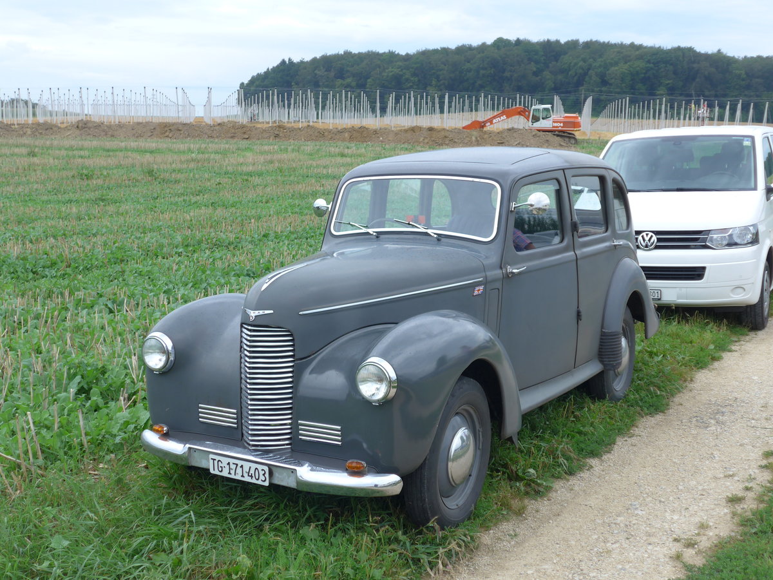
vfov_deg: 32.9
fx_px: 983
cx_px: 386
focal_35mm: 44
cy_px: 290
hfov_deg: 42.9
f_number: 2.8
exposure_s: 1/320
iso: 80
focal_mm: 9
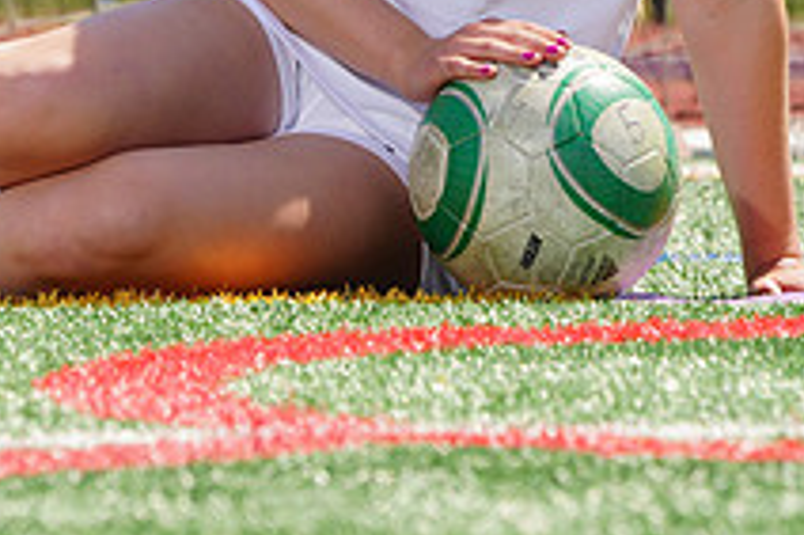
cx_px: 372
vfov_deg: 1.7
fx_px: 17964
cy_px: -144
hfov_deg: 2.6
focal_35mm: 805
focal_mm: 294
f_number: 13
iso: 200
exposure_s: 1/250
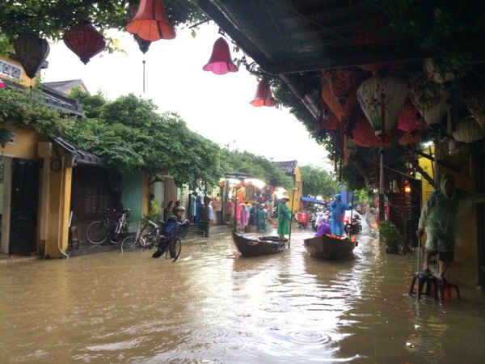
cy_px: 182
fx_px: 406
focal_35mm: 29
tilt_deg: +3.5
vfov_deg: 48.2
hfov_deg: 61.7
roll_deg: -2.1
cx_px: 242
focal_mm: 4.15
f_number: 2.2
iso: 320
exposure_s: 1/33
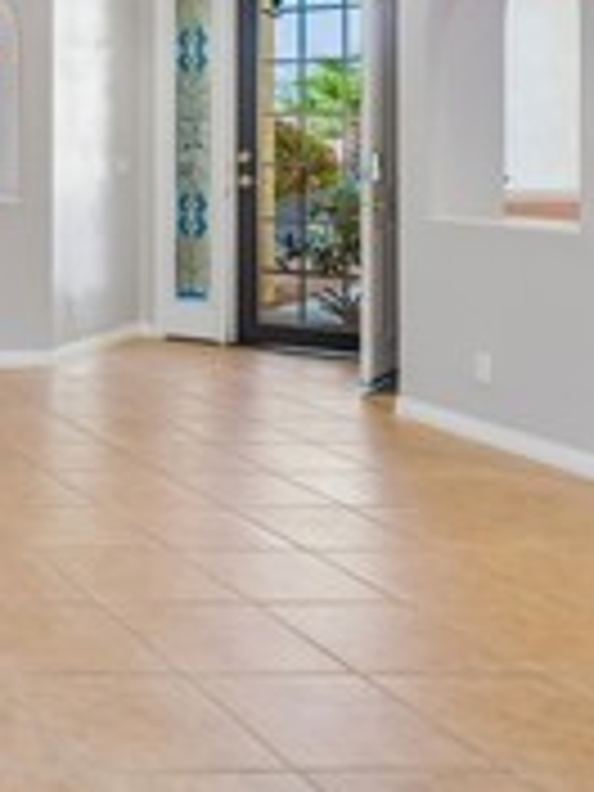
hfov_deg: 20.6
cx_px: -482
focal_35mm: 49
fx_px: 1121
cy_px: 112
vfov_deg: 37.0
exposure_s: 1/8
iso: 400
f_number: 9
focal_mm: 14
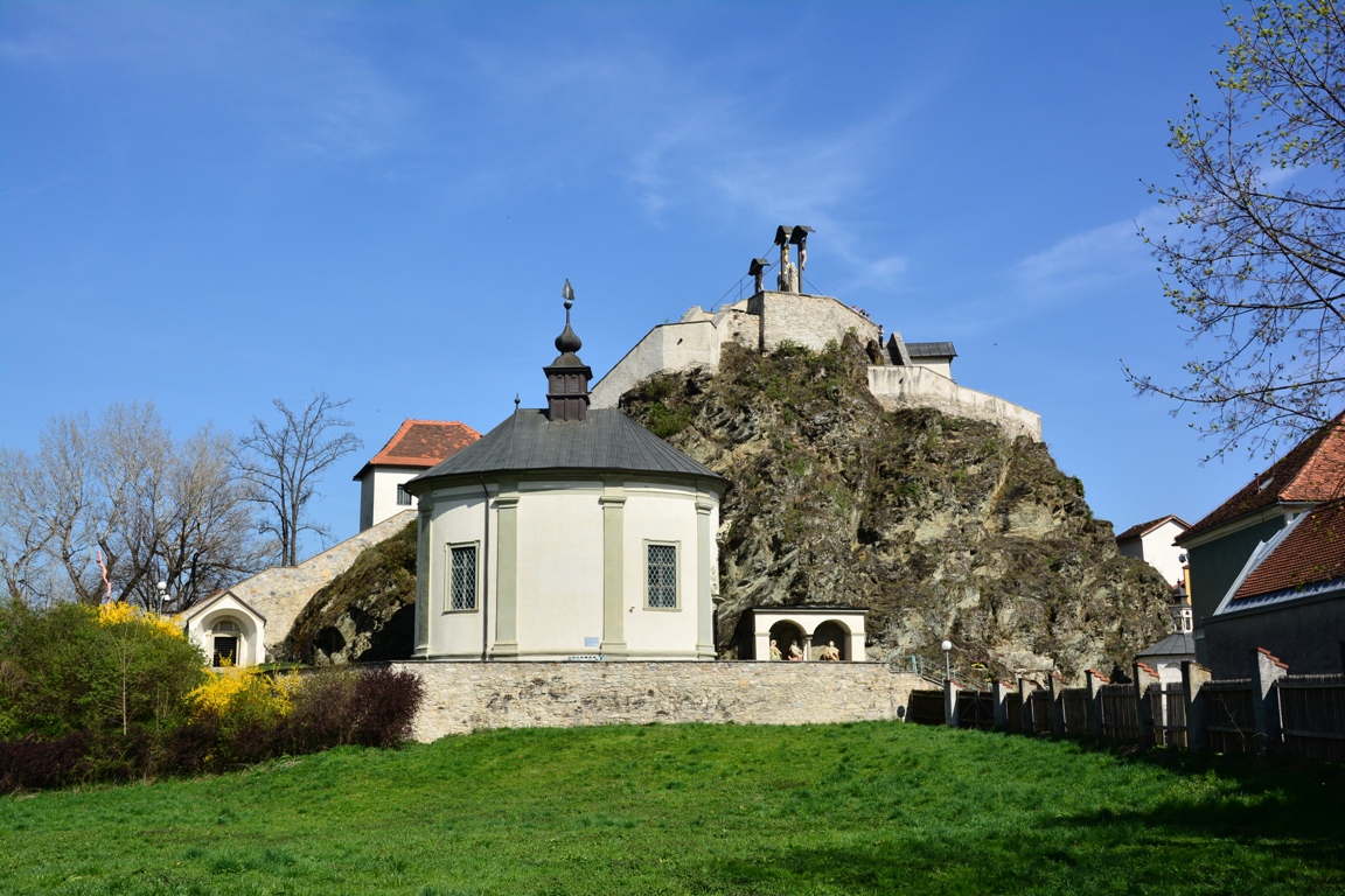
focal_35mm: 39
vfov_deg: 34.2
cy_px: 448
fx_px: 1457
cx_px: 672
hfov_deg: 49.6
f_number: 8
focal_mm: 26
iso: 200
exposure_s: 1/1250
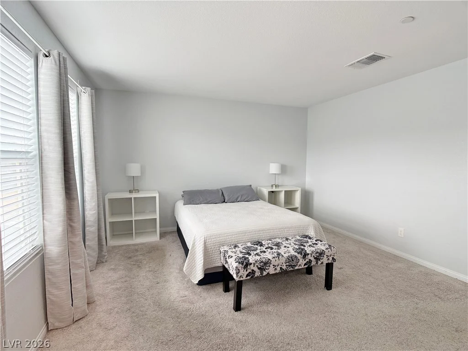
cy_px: 176
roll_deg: +2.1
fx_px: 324
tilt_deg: -6.2
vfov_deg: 56.8
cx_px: 234
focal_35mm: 24
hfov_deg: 71.6
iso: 250
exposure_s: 1/60
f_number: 1.78
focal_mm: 6.76
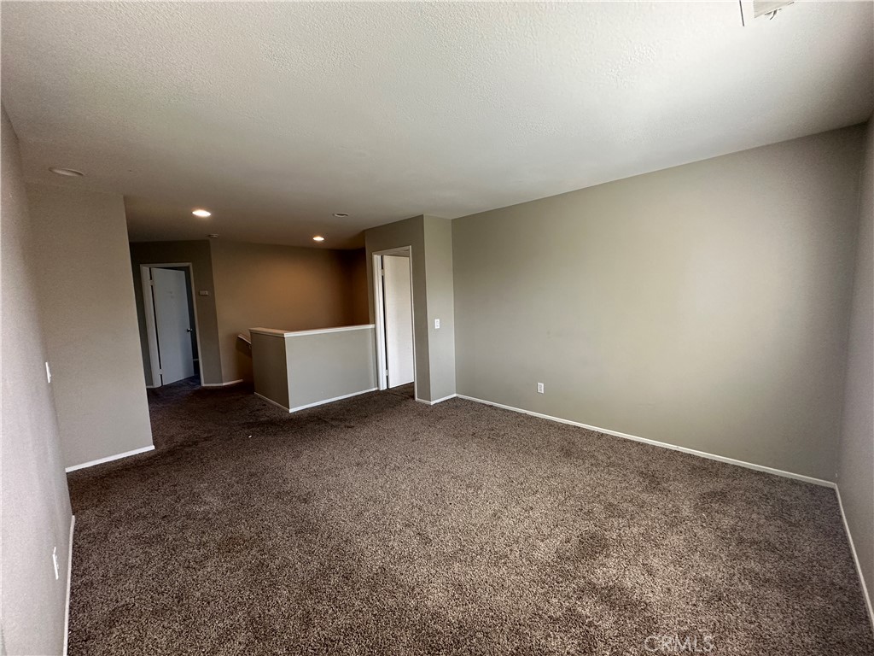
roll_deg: +1.4
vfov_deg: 85.7
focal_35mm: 14
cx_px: 437
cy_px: 328
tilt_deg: -4.8
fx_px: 353
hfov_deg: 102.1
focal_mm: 2.22
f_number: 2.2
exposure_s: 1/120
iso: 250
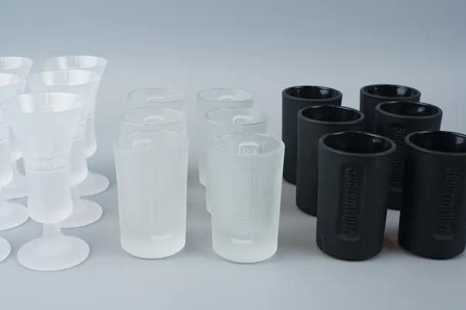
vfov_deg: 26.5
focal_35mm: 51
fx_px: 660
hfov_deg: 38.8
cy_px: 159
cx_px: 200
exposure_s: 1/100
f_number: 7.1
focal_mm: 34
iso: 400
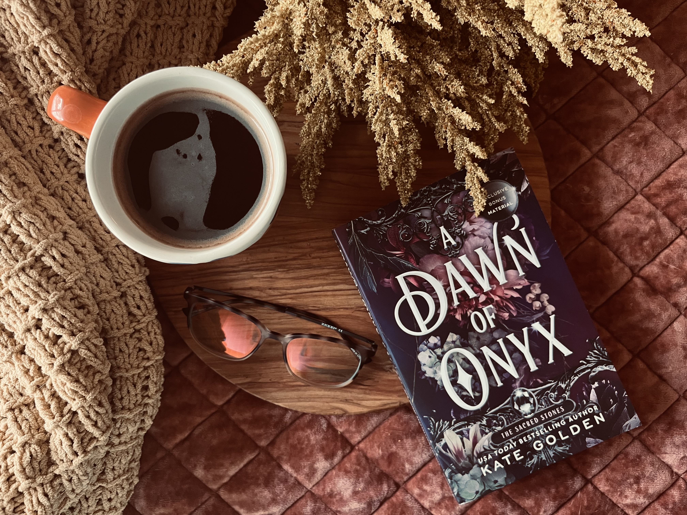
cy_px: 258
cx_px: 344
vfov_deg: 53.1
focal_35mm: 26
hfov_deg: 67.3
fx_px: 516
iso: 500
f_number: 1.6
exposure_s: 1/51
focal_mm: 5.1
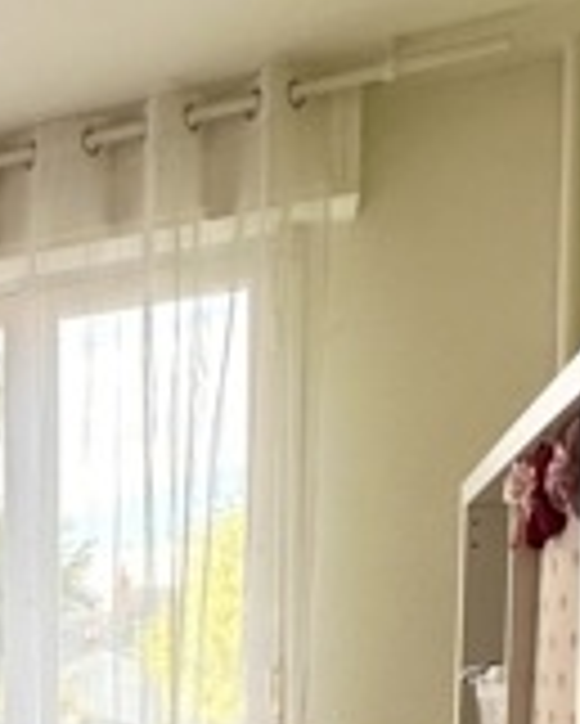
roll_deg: +0.7
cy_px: 764
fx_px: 1093
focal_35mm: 51
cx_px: -211
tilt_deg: -3.2
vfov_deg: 32.8
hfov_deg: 25.0
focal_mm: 2.22
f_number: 2.2
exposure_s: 1/99
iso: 80
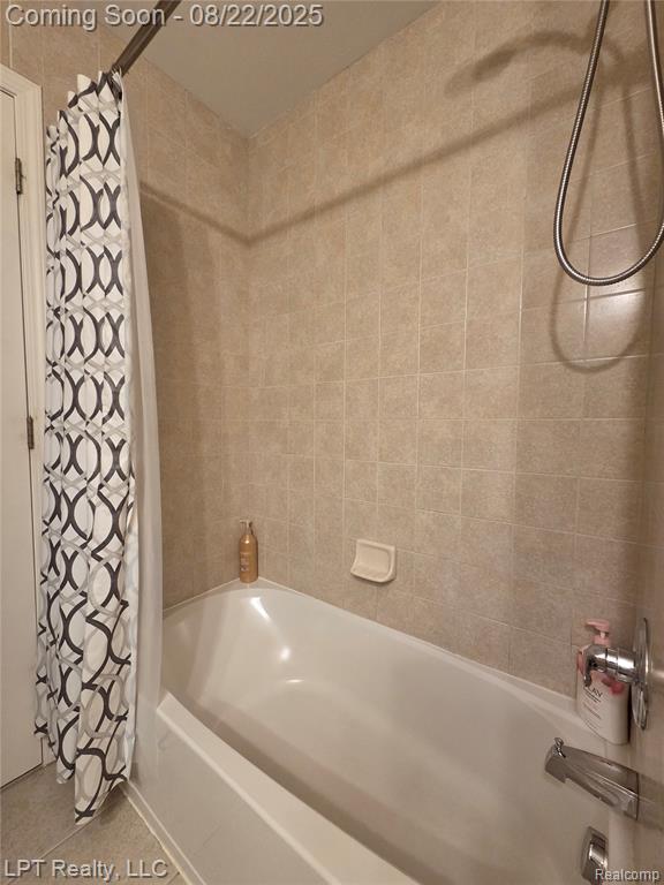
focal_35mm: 13
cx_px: 332
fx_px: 332
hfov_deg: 89.9
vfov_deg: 106.2
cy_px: 442
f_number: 2.2
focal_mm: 2.2
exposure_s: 1/60
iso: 500
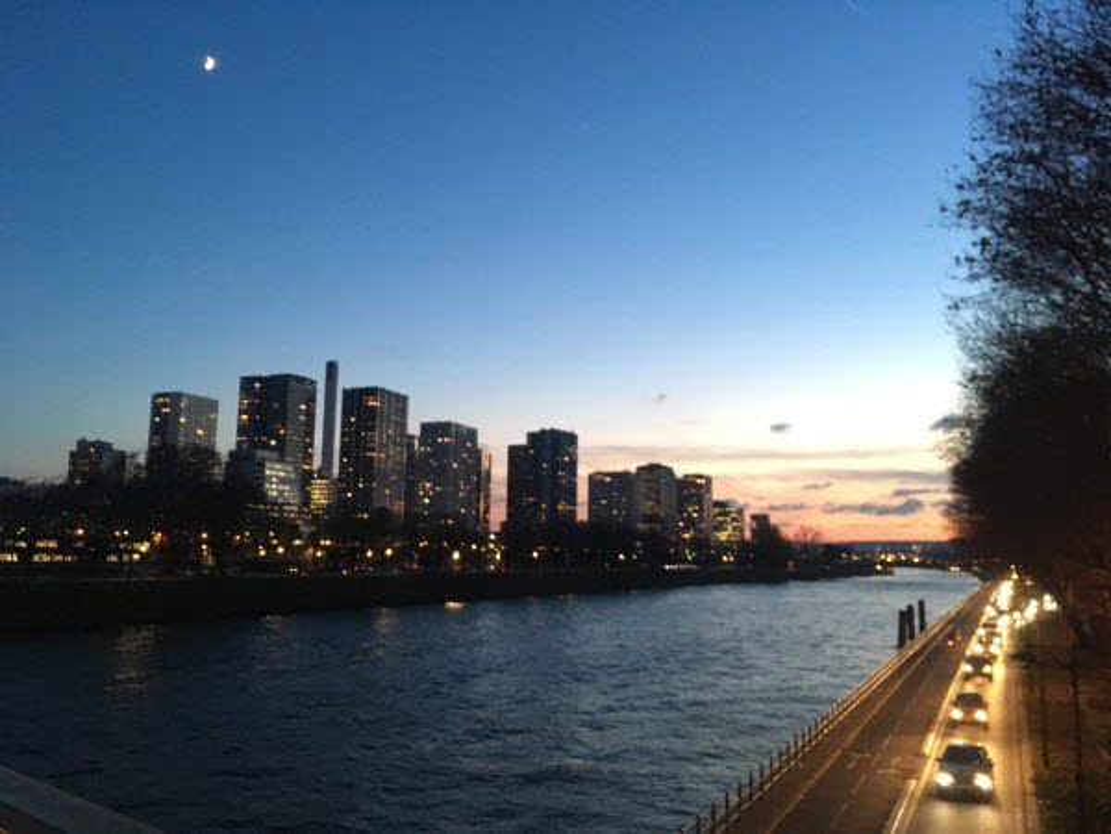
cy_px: 417
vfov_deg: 48.2
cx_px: 556
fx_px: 931
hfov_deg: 61.7
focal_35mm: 29
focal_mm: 4.15
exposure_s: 1/17
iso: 250
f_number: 2.2
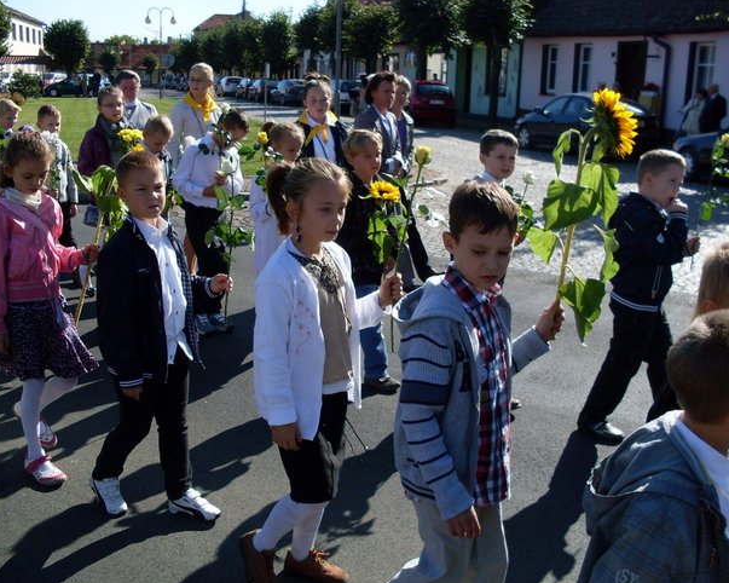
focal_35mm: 40
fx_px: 863
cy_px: 291
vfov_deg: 37.3
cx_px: 368
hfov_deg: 45.8
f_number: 2.8
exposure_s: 1/1000
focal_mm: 6.3
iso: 80
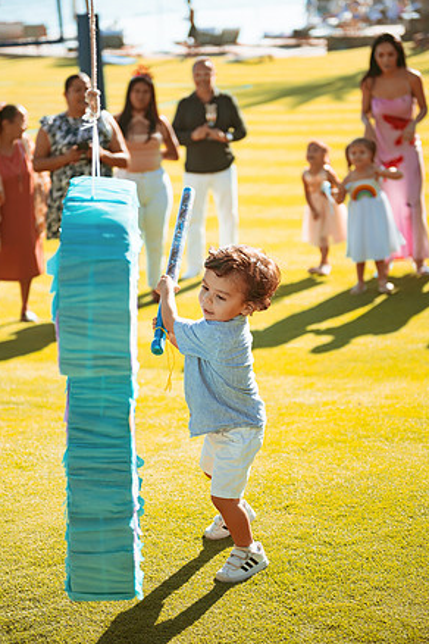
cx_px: 214
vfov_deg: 28.1
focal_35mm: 72
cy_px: 315
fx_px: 1287
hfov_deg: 18.9
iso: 100
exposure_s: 1/2500
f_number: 2.8
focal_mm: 70
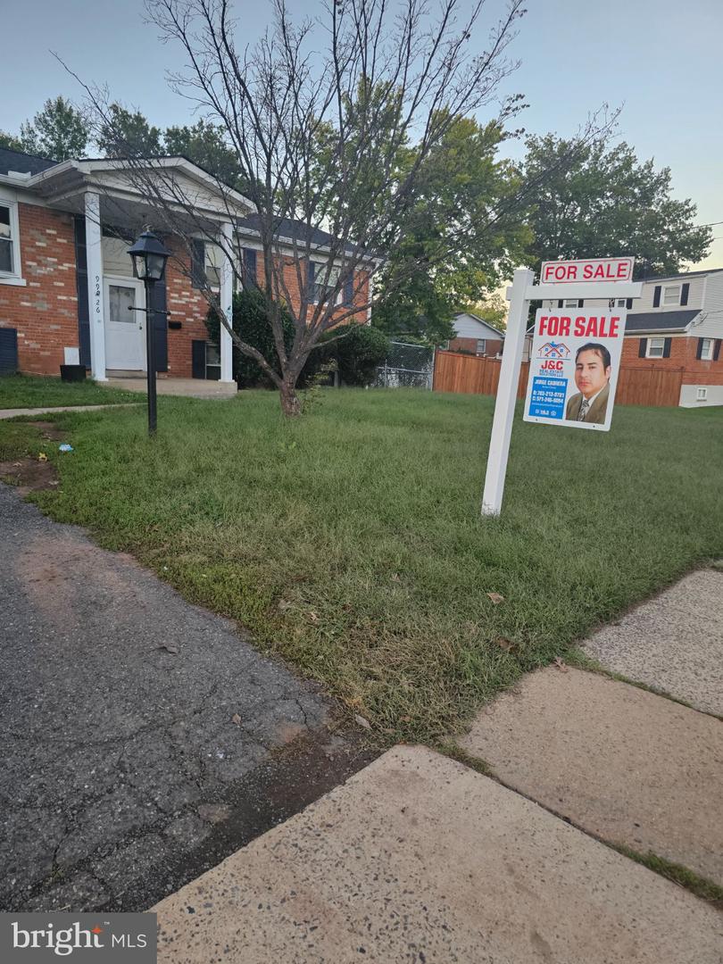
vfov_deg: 73.9
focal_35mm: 23
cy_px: 482
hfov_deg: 58.9
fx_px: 641
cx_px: 362
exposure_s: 1/207
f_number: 1.7
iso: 125
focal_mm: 6.3
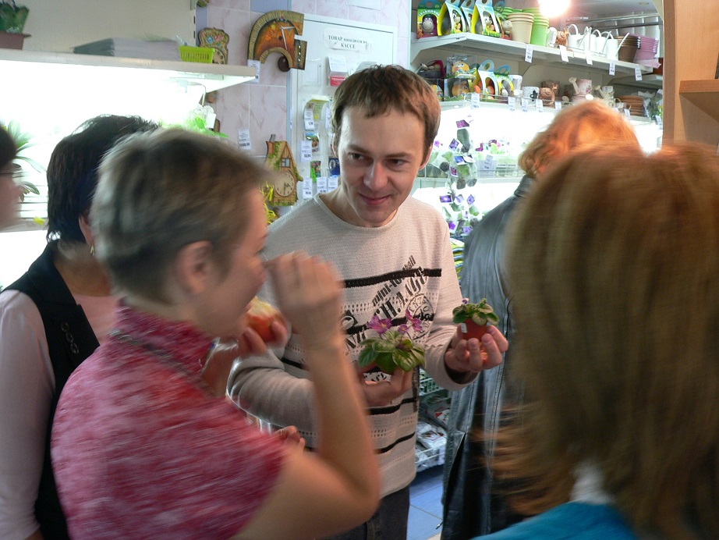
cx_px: 360
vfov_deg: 39.7
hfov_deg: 51.3
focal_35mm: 36
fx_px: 748
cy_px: 270
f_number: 4.6
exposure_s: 1/5
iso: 100
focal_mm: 6
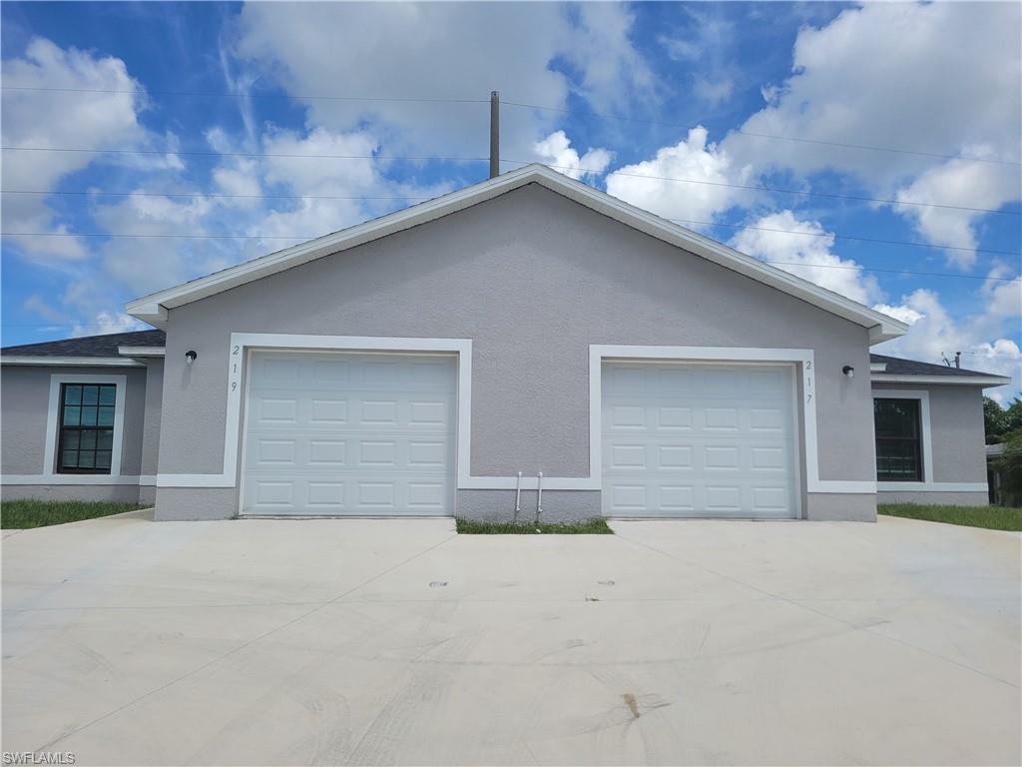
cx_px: 511
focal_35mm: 26
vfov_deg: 53.1
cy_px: 384
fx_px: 768
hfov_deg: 67.3
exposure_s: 1/3579
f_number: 1.8
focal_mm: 5.4
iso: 40
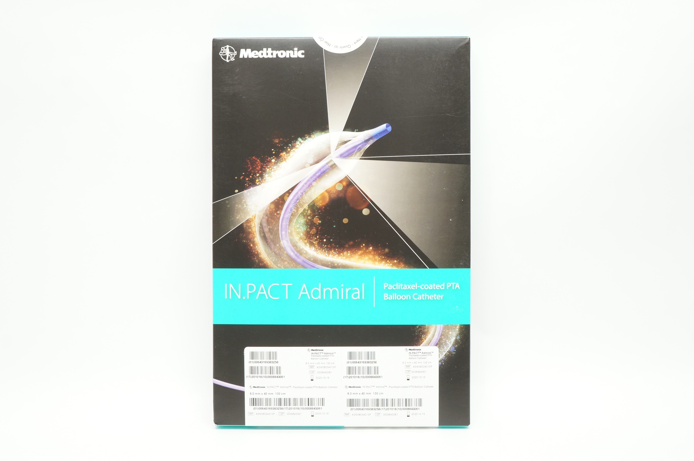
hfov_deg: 53.2
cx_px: 347
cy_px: 230
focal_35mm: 36
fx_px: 693
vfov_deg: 36.8
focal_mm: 24
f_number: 8
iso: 400
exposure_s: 1/15
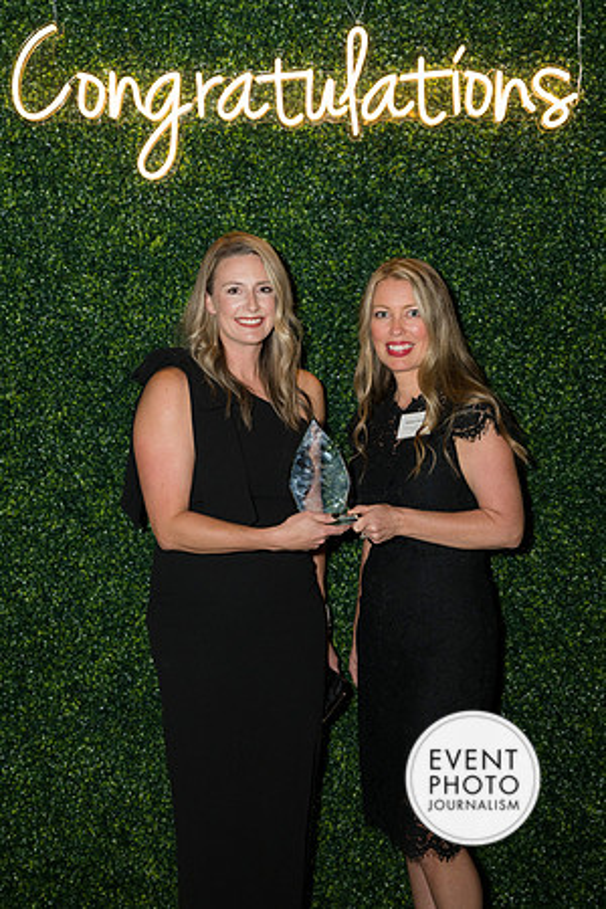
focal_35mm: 53
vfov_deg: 37.5
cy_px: 454
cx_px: 303
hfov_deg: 25.5
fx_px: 1338
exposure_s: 1/160
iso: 800
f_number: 5
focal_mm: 53
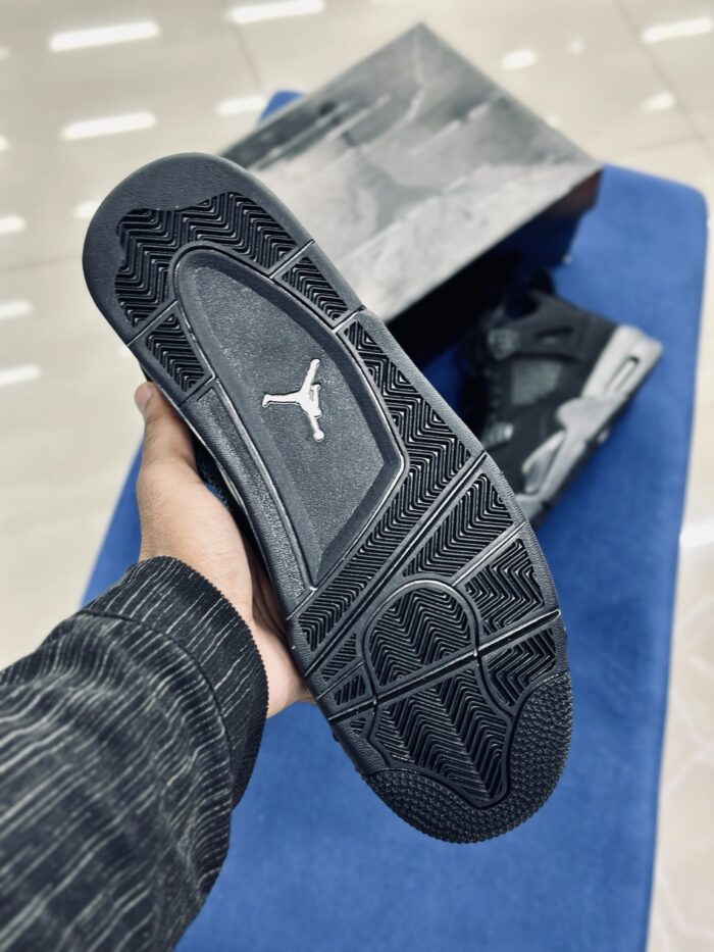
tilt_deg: -57.9
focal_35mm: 48
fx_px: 1320
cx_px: 357
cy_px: 476
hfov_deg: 30.3
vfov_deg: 39.7
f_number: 1.78
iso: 125
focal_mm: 6.86
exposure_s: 1/50
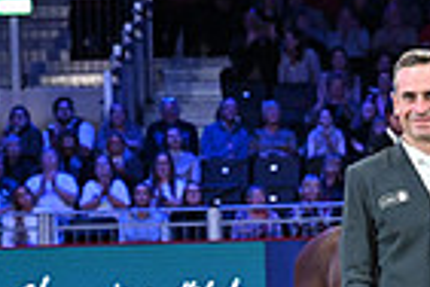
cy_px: 273
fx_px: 3428
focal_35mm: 287
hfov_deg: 7.0
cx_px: 769
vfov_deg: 4.8
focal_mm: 70
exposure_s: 1/640
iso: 6400
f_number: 5
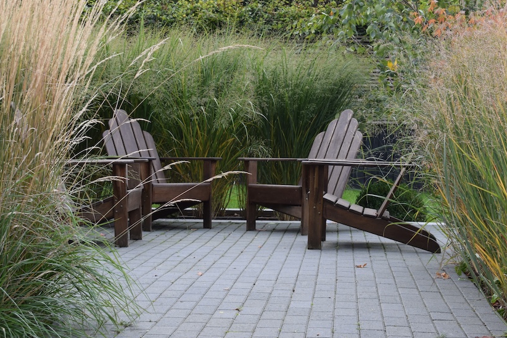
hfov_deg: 27.7
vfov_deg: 18.7
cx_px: 251
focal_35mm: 73
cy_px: 146
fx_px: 1028
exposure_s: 1/200
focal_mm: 40
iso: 400
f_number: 7.1
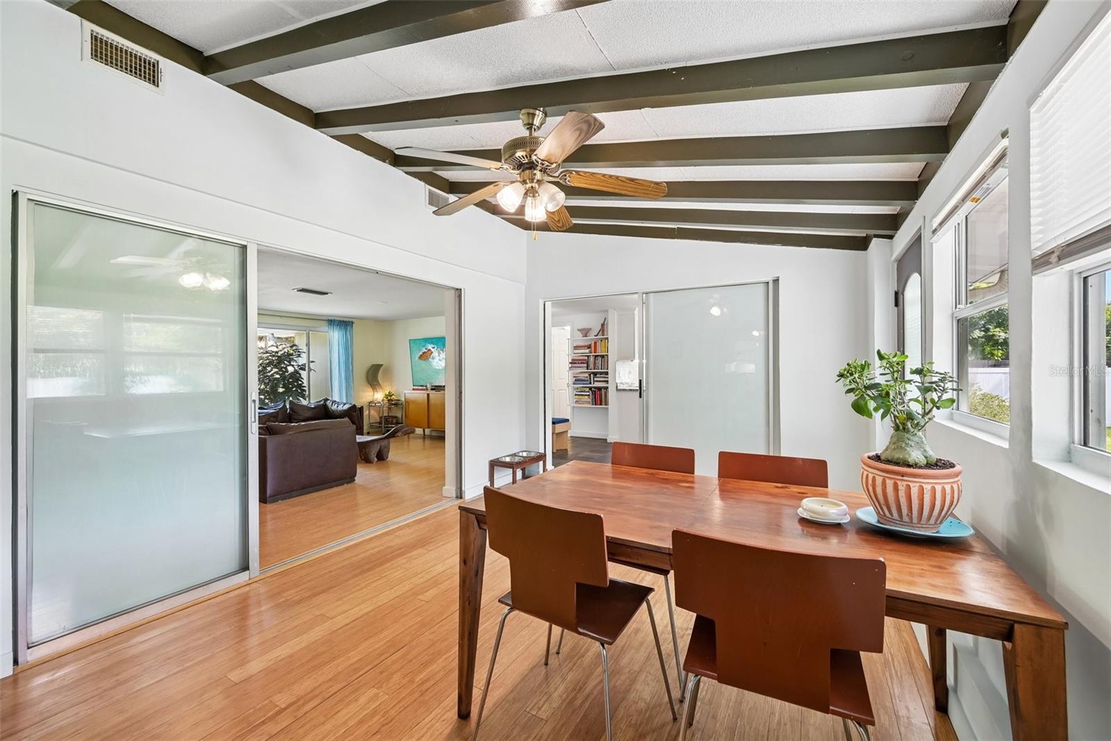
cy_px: 370
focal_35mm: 14
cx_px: 556
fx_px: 432
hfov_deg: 104.3
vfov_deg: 81.2
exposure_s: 1/10
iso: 400
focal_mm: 14
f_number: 8
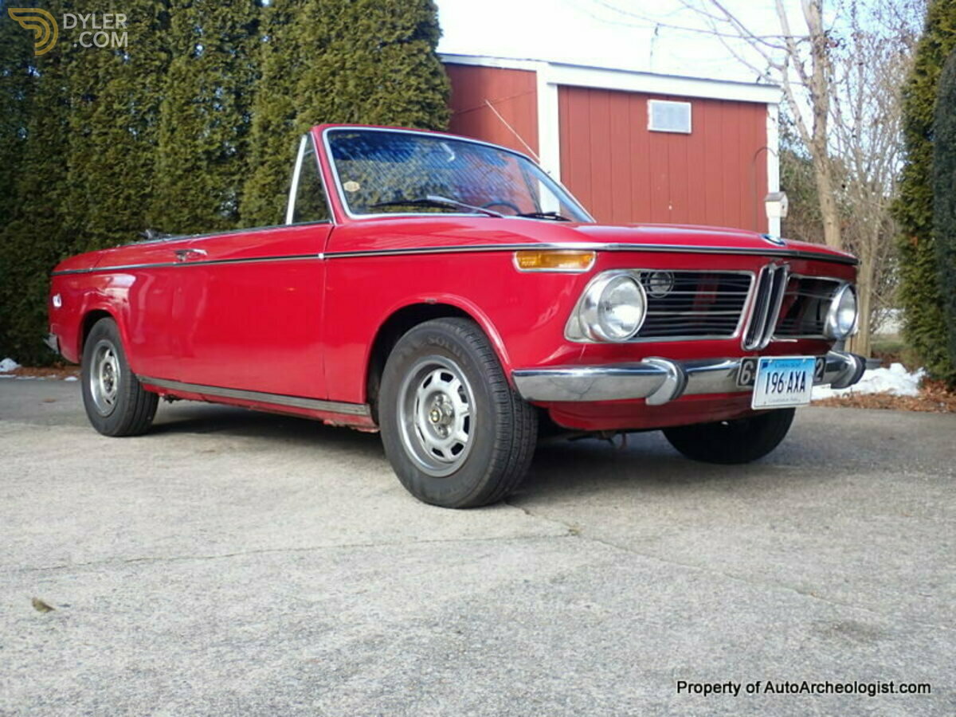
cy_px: 358
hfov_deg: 49.0
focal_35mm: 38
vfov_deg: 37.7
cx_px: 478
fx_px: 1049
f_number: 2.7
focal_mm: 6.83
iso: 100
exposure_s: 1/125
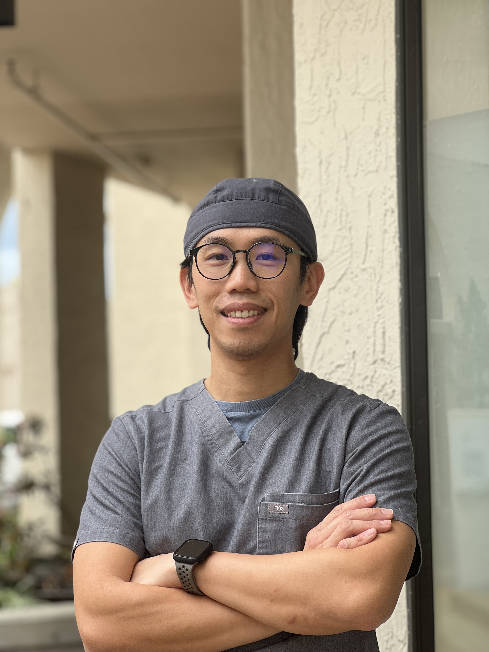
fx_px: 1450
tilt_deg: +3.7
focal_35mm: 77
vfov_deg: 25.3
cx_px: 244
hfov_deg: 19.1
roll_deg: +1.8
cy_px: 326
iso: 32
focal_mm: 9
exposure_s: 1/121
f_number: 2.8
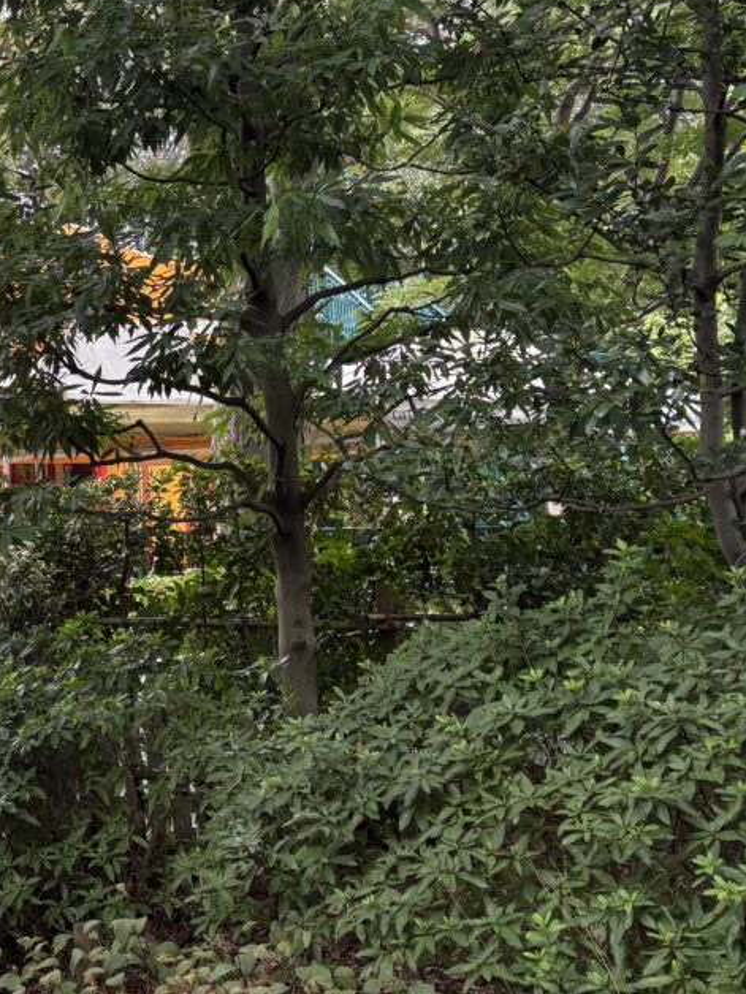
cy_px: 260
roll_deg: +2.1
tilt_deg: +10.5
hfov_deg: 24.0
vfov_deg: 35.4
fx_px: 1523
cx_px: -241
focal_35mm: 53
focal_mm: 5.96
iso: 50
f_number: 1.6
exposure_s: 1/180
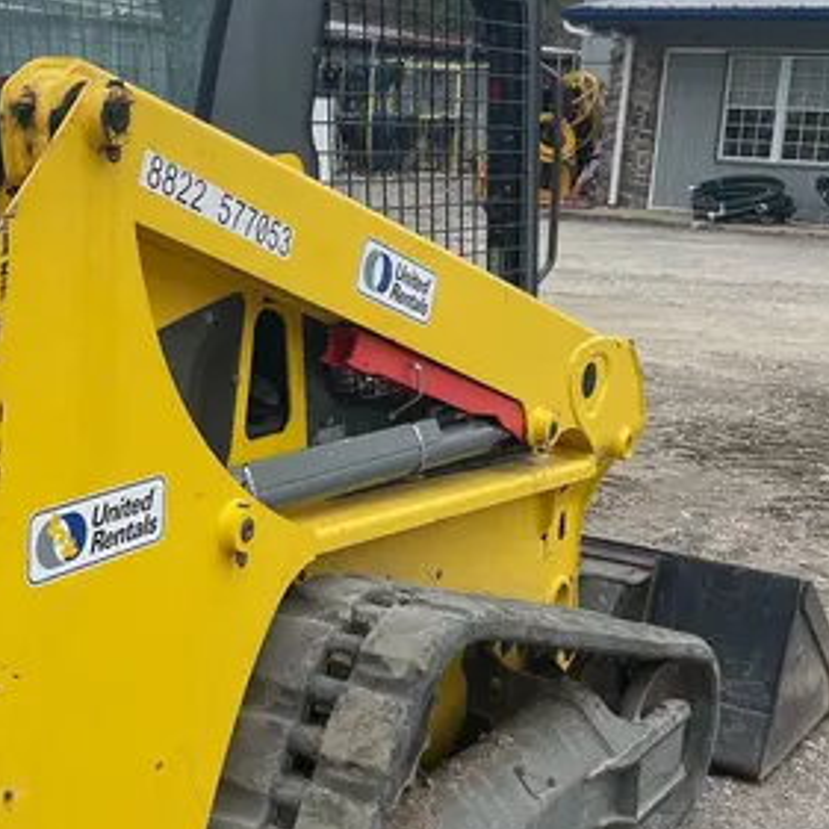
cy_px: 441
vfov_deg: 28.6
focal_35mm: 60
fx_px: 1626
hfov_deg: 27.7
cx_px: 97
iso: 50
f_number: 1.6
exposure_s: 1/1247
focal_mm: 4.2
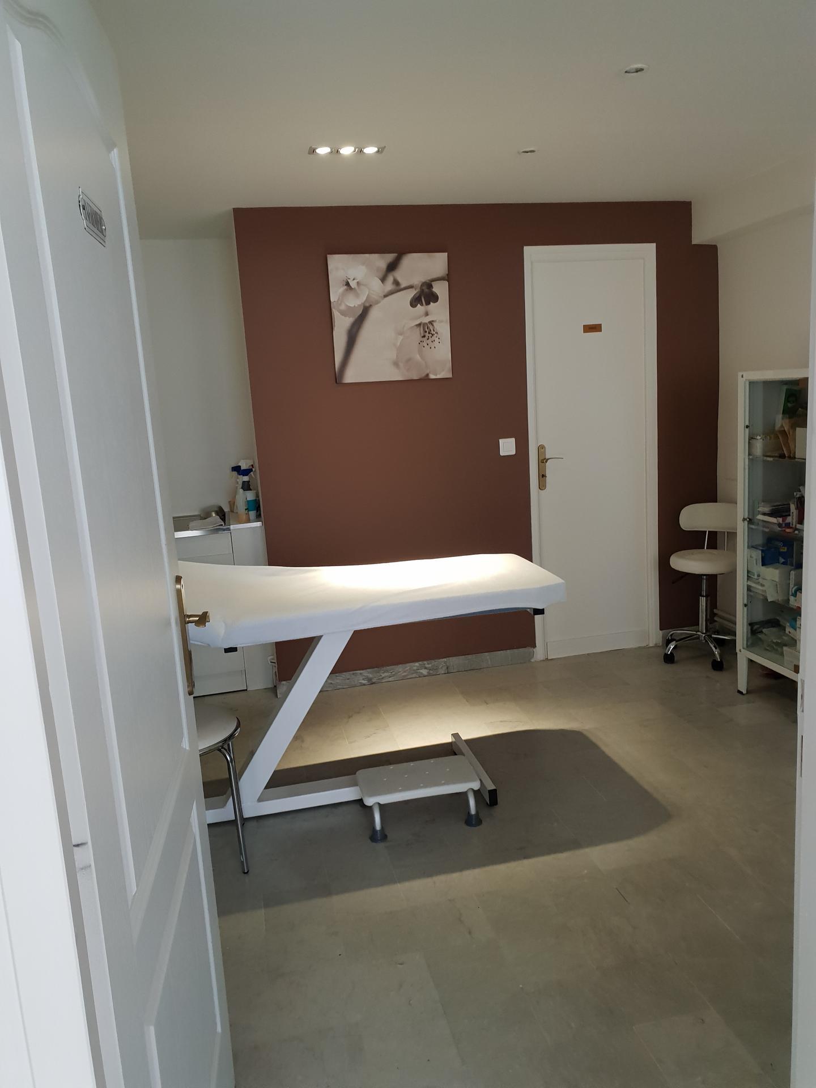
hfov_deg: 53.1
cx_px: 408
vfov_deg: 67.3
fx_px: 817
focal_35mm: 26
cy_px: 544
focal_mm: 4.3
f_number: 2.4
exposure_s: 1/50
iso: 200
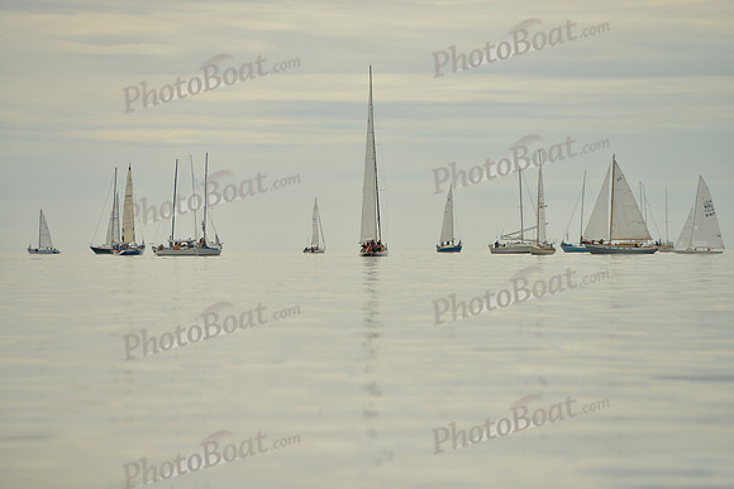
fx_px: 4079
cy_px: 244
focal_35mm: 200
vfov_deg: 6.9
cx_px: 367
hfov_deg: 10.3
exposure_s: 1/5000
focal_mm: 200
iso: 400
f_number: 5
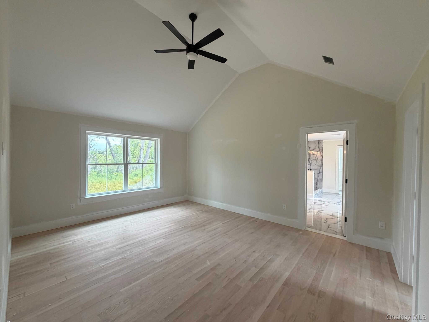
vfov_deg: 85.7
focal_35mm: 14
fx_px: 174
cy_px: 161
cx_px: 214
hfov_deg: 102.1
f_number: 2.2
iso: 160
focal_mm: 2.22
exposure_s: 1/120
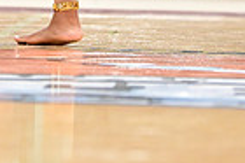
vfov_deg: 2.5
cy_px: -165
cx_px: 16
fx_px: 3671
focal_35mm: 540
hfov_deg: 3.8
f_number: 3.2
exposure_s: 1/1000
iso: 6400
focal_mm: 130
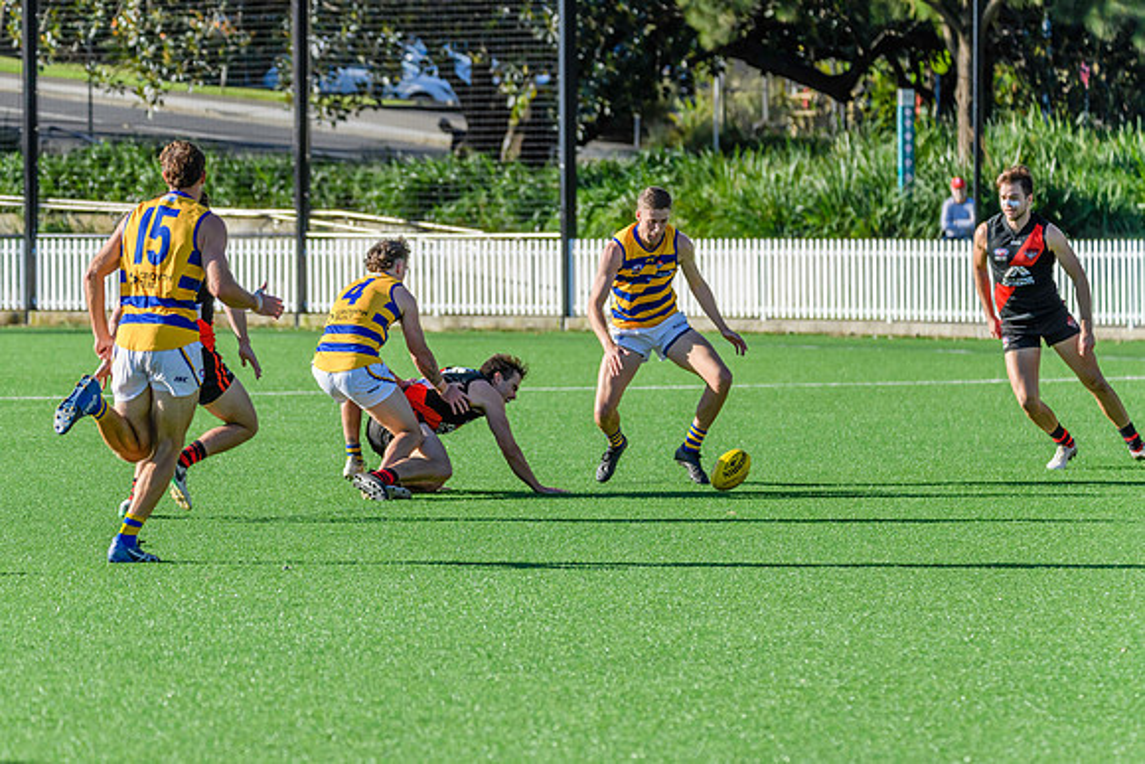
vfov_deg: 5.7
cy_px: 379
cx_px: 505
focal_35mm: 242
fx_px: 7699
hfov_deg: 8.5
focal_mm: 210
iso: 800
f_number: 6.3
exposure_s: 1/2000
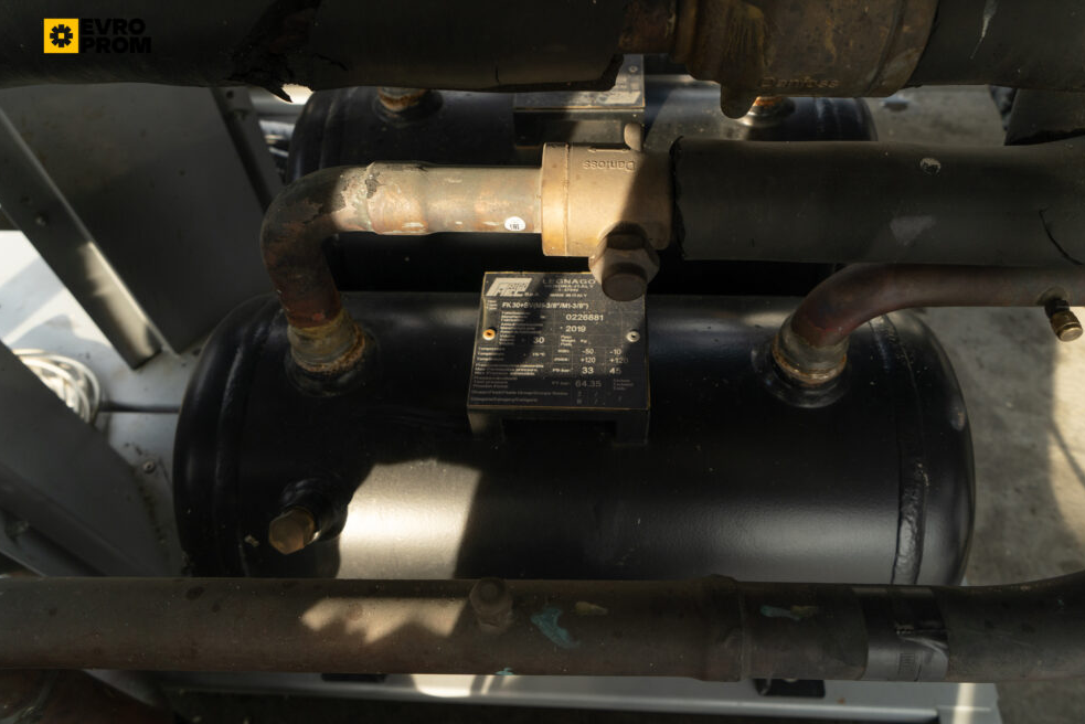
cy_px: 350
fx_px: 754
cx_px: 561
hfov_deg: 71.5
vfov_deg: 51.3
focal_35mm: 25
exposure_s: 1/50
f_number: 7.1
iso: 200
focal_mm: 24
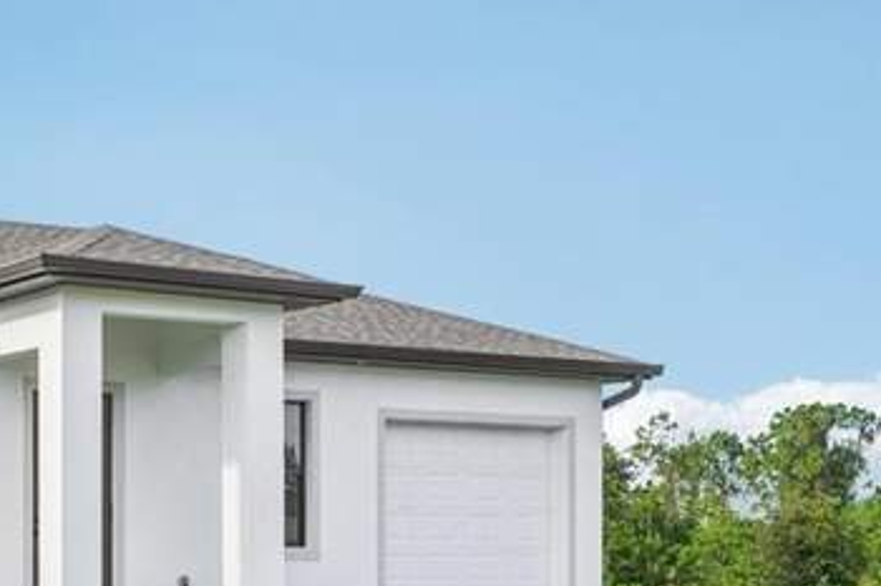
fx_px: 1957
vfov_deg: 16.8
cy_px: 548
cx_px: -45
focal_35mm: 80
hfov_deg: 24.0
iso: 400
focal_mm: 35
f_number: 8
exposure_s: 1/400
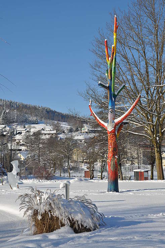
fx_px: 435
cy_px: 124
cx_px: 82
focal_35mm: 63
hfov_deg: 21.5
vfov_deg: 31.9
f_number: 11
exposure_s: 1/500
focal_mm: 42
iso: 200
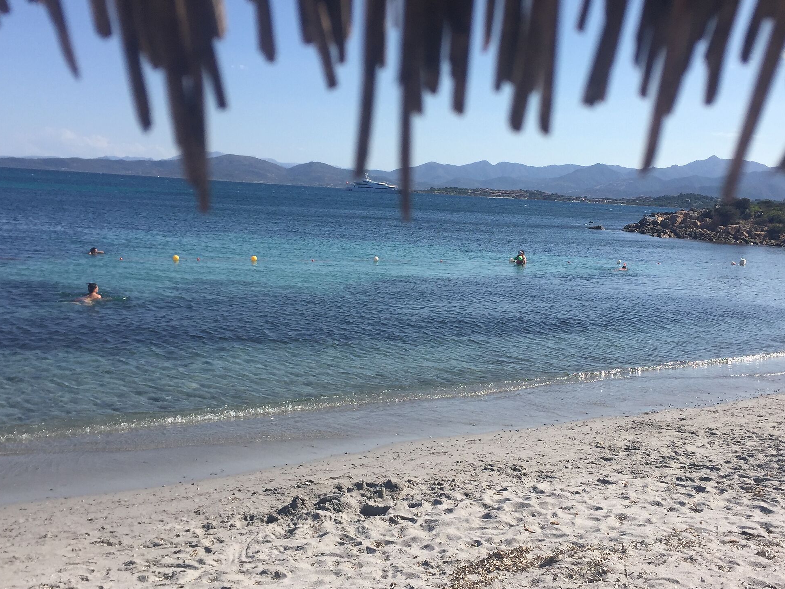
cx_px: 450
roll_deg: -4.0
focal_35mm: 36
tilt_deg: -7.4
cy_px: 294
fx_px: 816
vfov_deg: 39.7
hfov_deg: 51.2
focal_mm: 4.15
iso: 32
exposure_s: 1/2326
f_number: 2.2
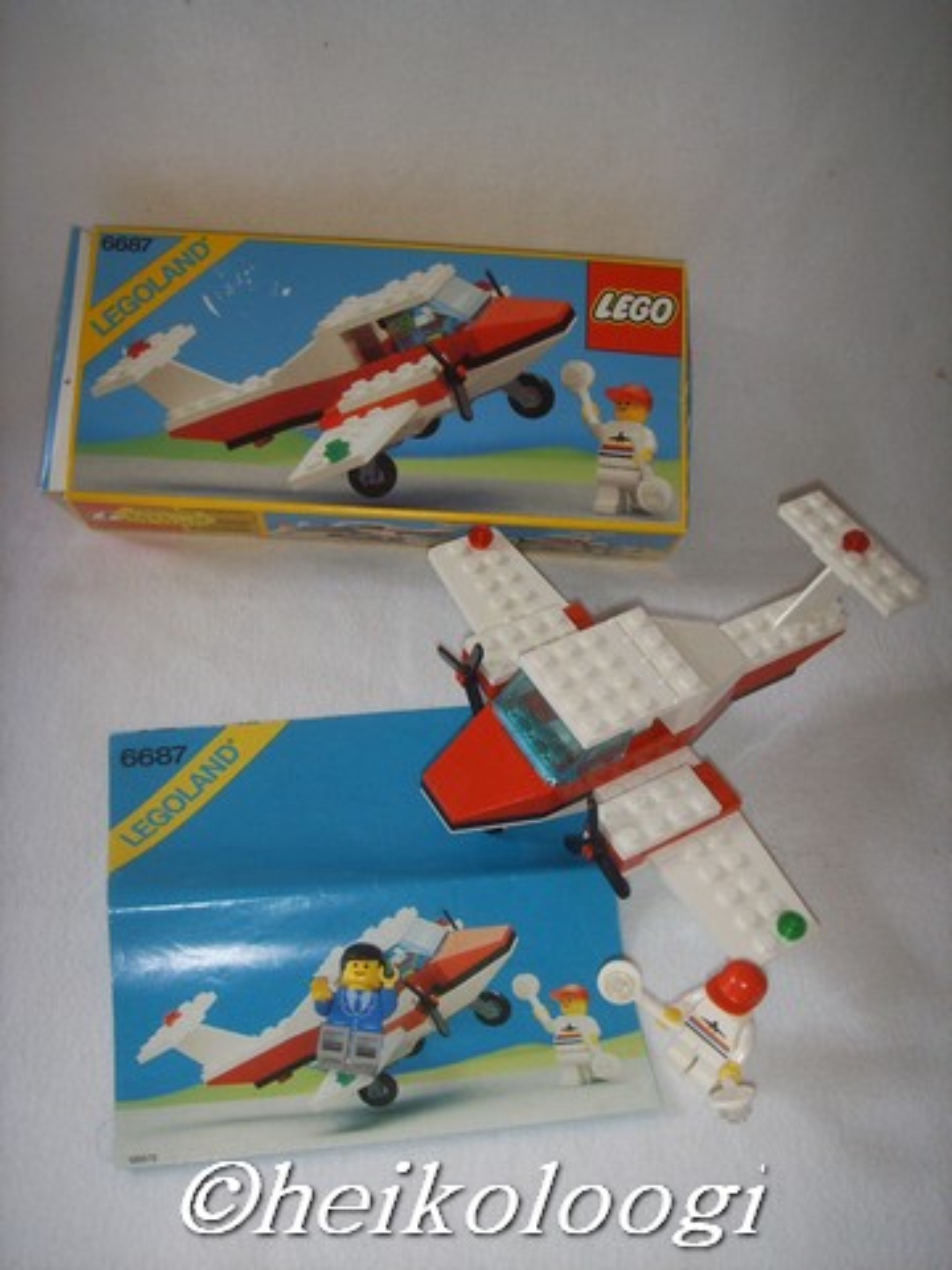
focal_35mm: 39
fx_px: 1430
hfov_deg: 36.8
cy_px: 635
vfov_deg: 47.9
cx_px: 476
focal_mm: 6.6
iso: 100
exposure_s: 1/45
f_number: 3.5
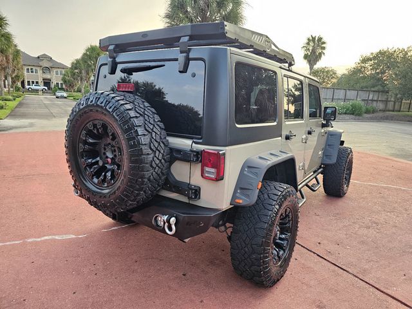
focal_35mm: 23
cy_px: 154
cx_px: 206
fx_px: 274
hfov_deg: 73.9
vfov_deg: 58.9
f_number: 1.7
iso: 250
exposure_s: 1/120
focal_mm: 6.3
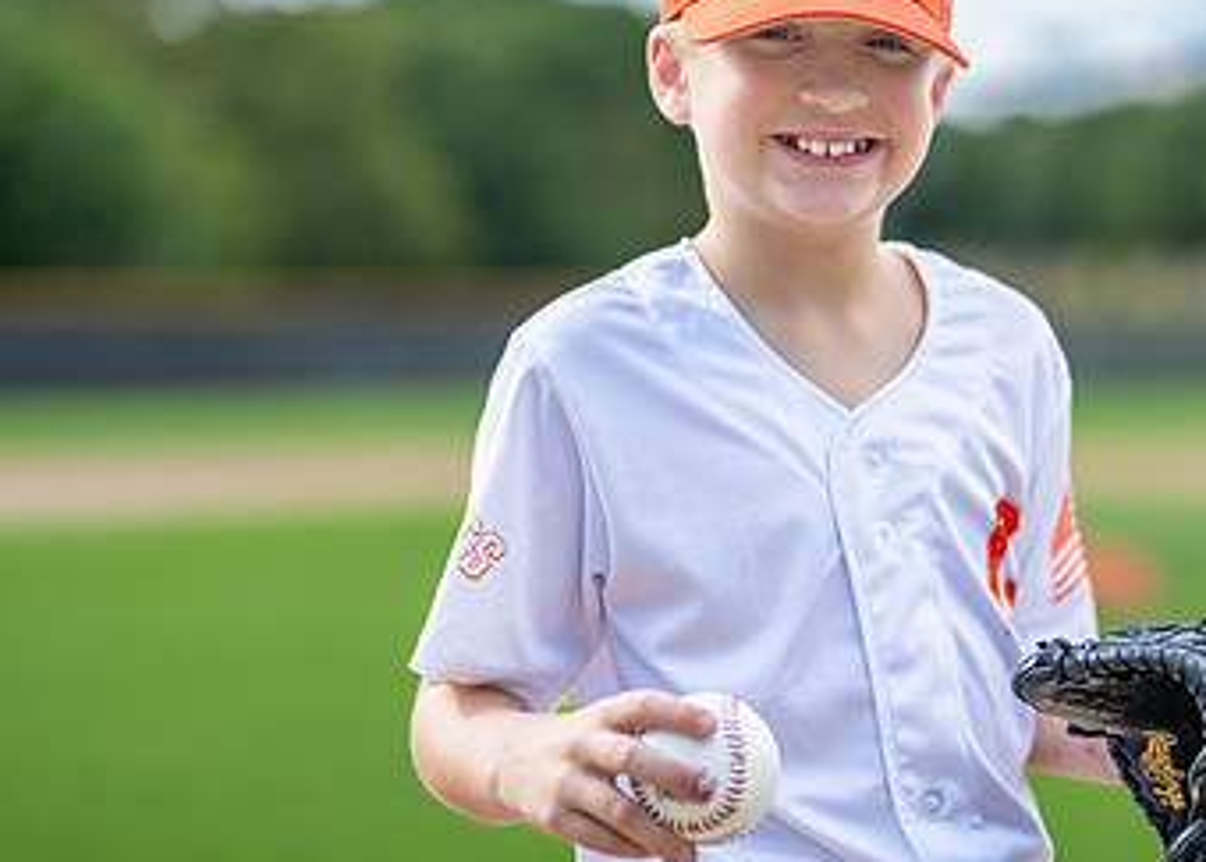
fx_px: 3460
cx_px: 791
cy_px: 344
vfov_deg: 14.2
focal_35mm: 101
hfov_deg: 19.7
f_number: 1.2
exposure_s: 1/2500
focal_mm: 50
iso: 100
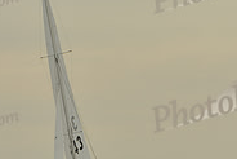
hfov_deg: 5.4
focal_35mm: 384
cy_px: 185
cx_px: 86
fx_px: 2530
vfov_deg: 3.6
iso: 400
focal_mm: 122
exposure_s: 1/1250
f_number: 7.1
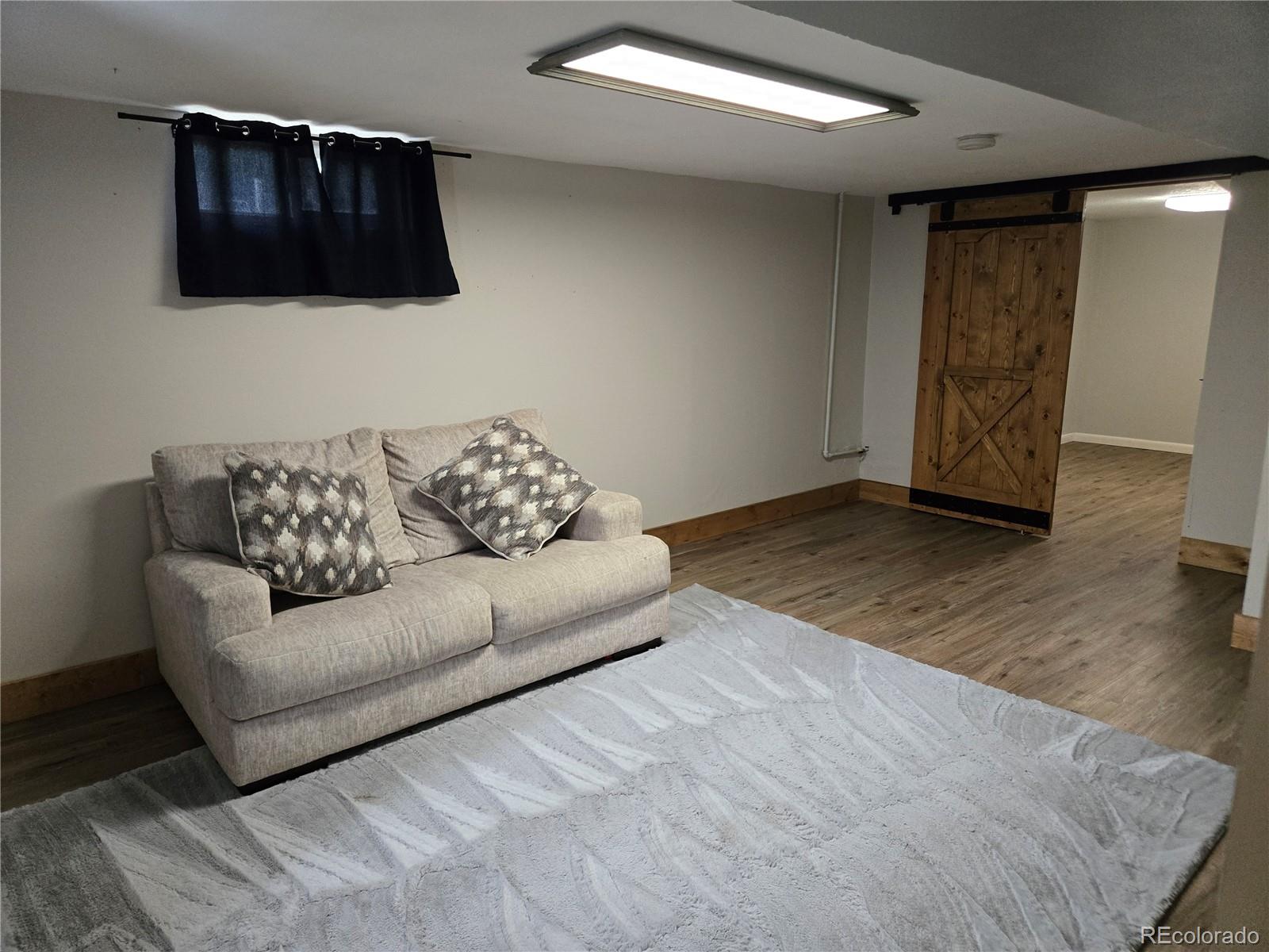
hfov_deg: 73.9
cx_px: 634
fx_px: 843
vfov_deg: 58.9
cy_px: 476
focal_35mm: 23
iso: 800
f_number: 1.8
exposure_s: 1/120
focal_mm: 5.4
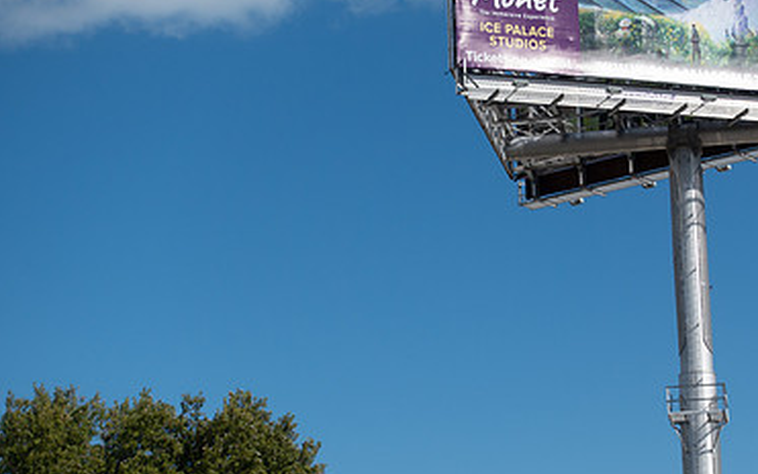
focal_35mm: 110
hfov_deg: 18.9
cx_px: 476
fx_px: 2273
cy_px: 267
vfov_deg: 11.9
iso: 125
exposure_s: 1/200
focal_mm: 25.15
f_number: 4
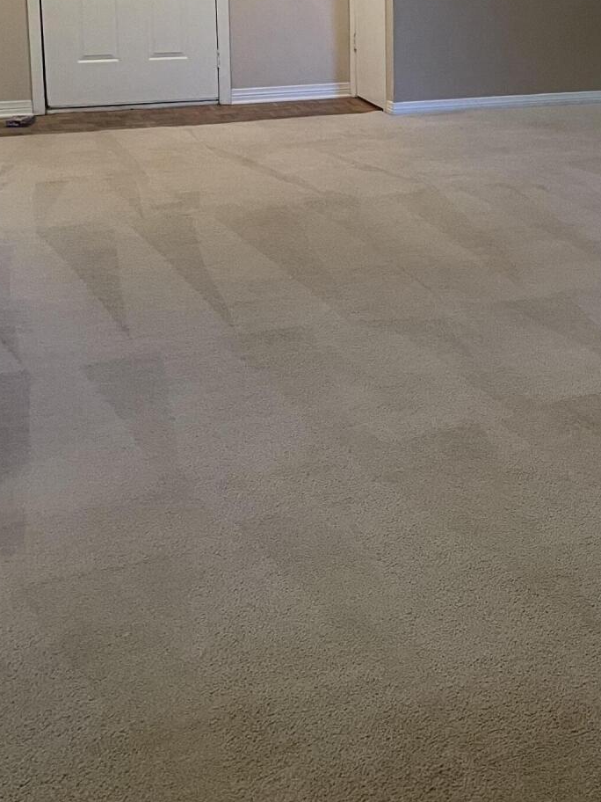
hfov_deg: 24.6
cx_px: 591
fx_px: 1320
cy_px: 120
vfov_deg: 32.5
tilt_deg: -9.8
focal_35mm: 57
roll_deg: -0.8
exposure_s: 1/60
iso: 160
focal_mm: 4.2
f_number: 1.6
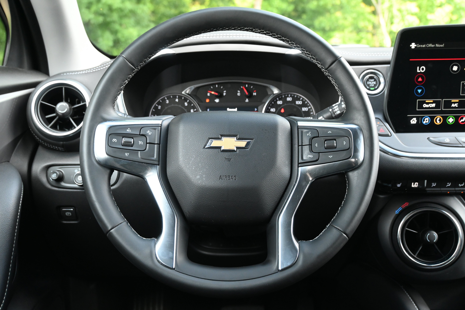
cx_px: 232
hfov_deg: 52.2
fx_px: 475
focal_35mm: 37
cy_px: 155
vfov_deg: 36.2
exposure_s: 1/125
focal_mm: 24.5
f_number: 4.2
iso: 1600
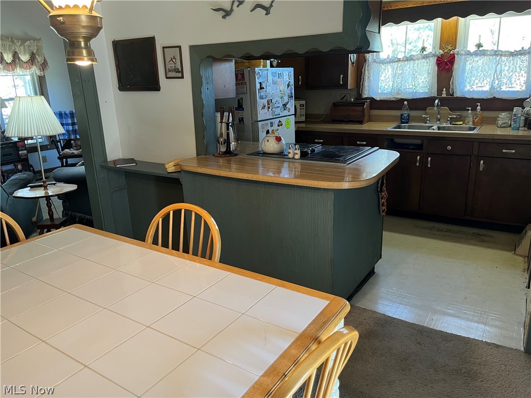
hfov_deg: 67.3
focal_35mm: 26
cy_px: 199
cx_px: 266
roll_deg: +1.9
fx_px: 399
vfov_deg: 53.1
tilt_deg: -15.8
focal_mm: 5.1
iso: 160
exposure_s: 1/60
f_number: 1.6
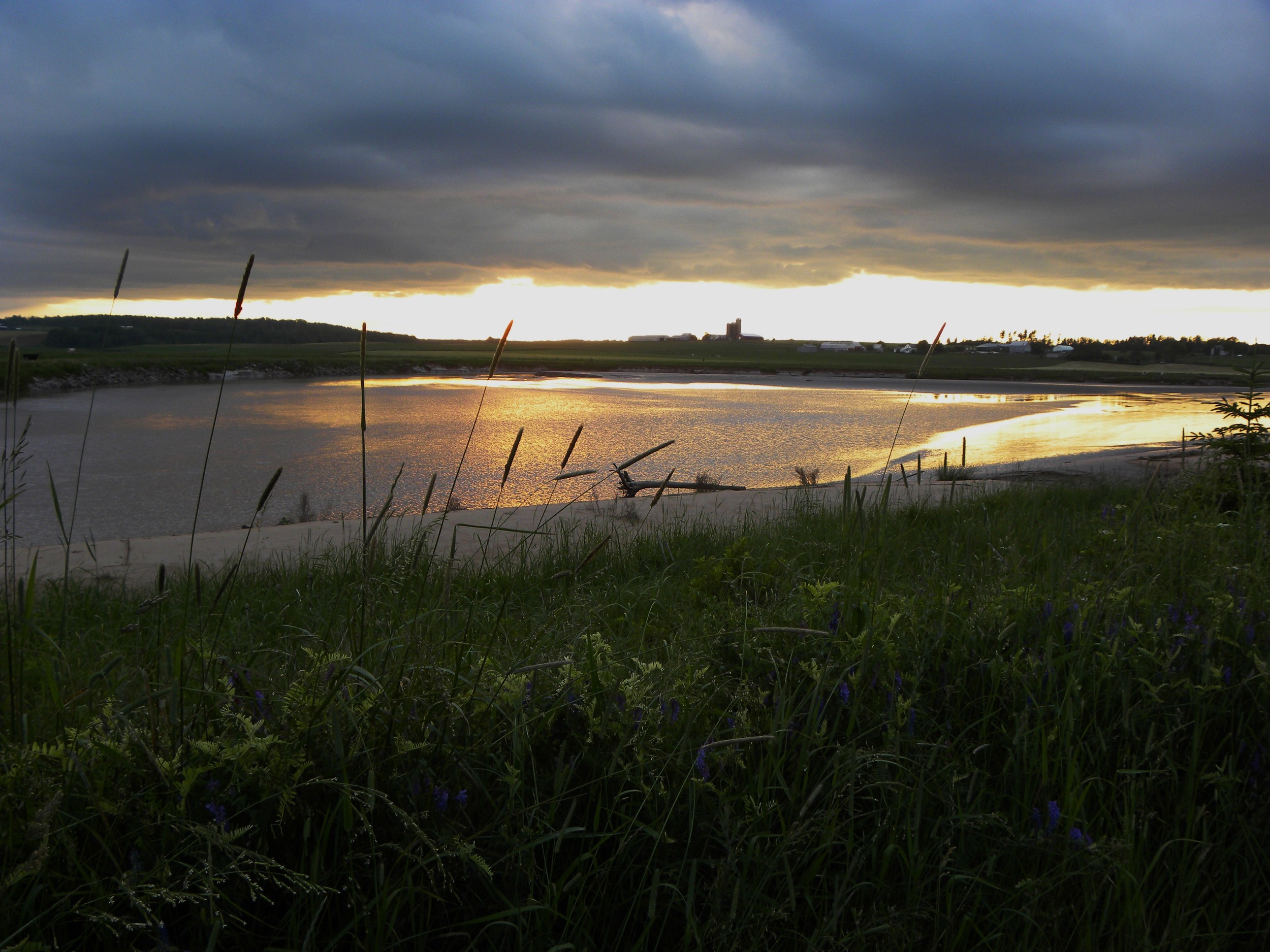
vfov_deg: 42.9
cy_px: 476
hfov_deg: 55.4
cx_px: 635
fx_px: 1211
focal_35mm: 33
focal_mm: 5.9
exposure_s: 1/113
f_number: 3.2
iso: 64
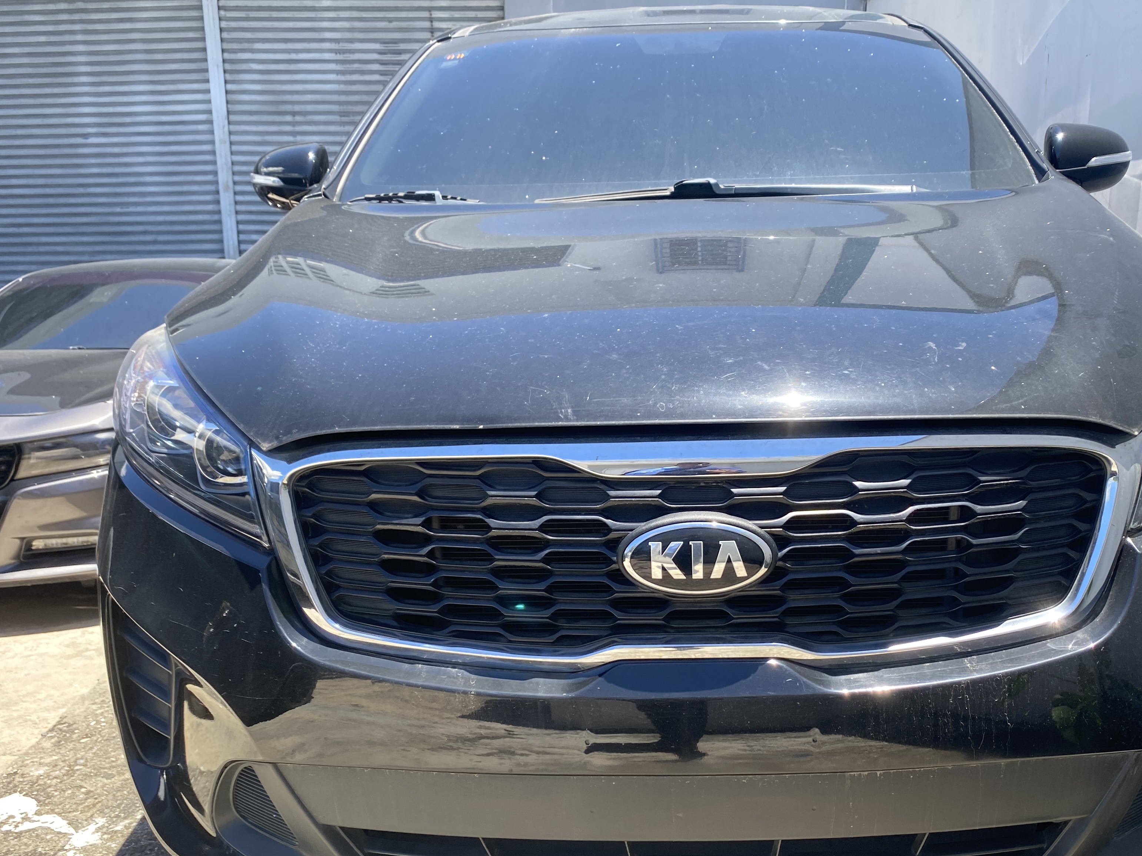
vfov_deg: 41.6
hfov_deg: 53.7
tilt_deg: -15.2
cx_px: 658
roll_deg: +0.0
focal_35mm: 34
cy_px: 509
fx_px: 1122
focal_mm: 4.25
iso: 32
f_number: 1.8
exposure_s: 1/554
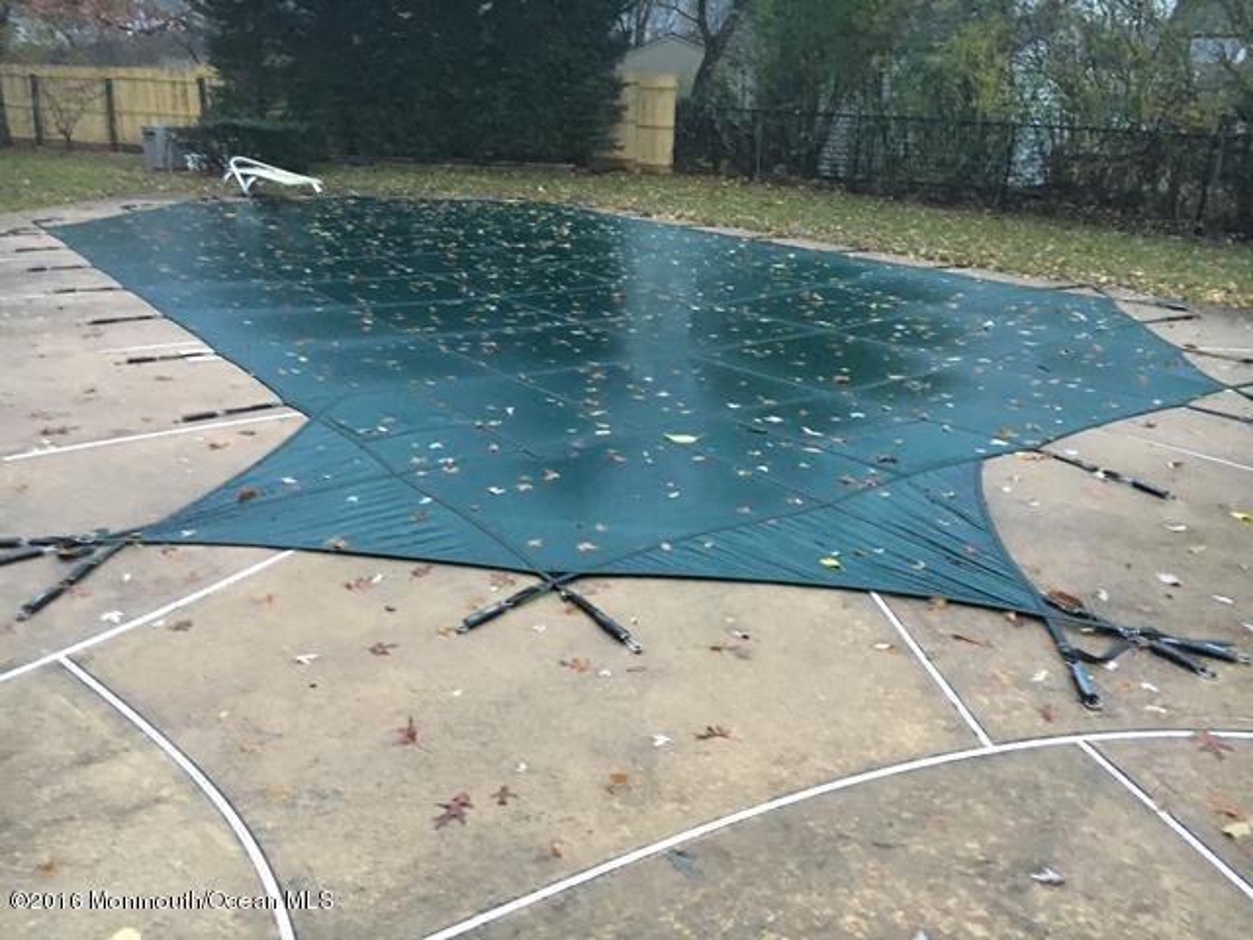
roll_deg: +1.0
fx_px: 1050
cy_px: 470
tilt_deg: -19.3
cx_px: 626
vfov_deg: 48.2
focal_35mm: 29
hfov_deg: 61.7
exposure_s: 1/15
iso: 400
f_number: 2.2
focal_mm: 4.15
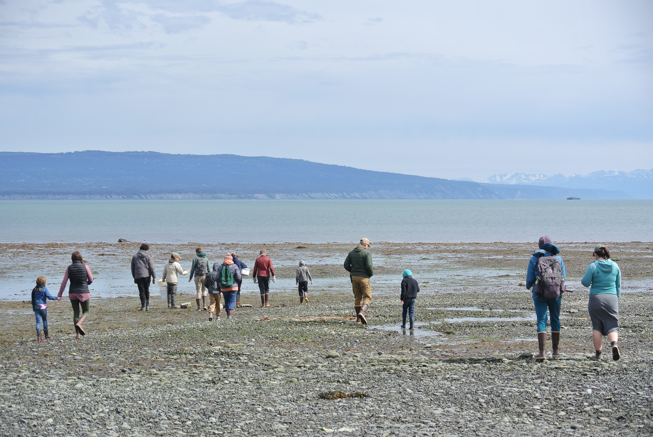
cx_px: 326
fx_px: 1816
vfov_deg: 13.7
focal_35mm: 100
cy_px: 218
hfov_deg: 20.4
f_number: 4.5
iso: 100
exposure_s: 1/640
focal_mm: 37.3
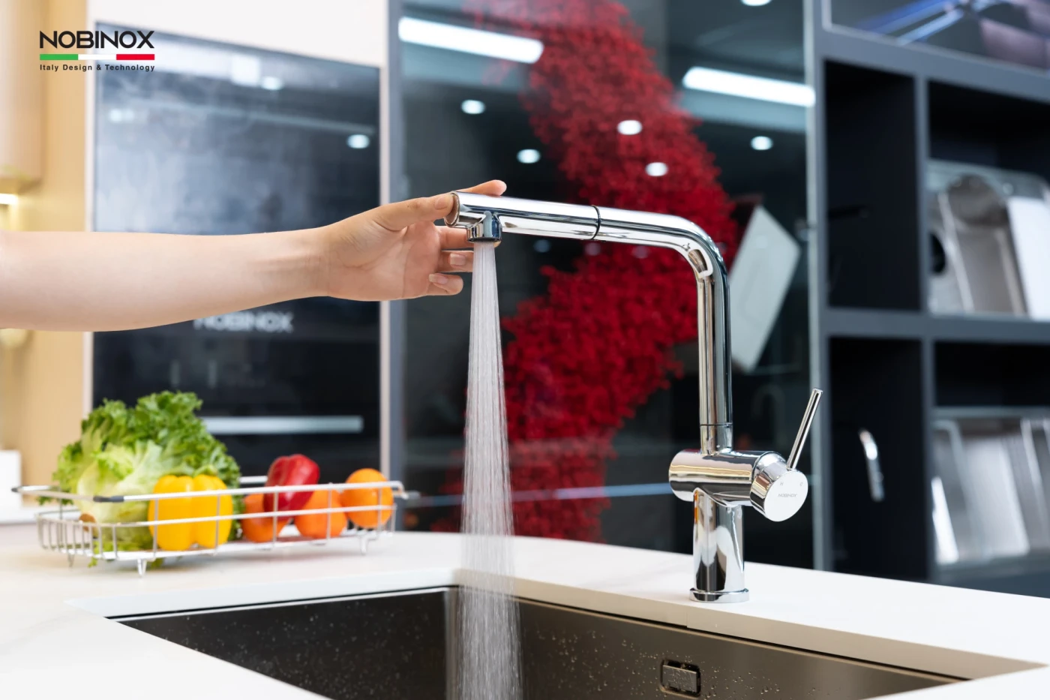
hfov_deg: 44.5
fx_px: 1283
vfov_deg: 30.5
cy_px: 350
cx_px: 525
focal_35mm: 44
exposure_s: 1/125
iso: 400
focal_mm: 44
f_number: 4
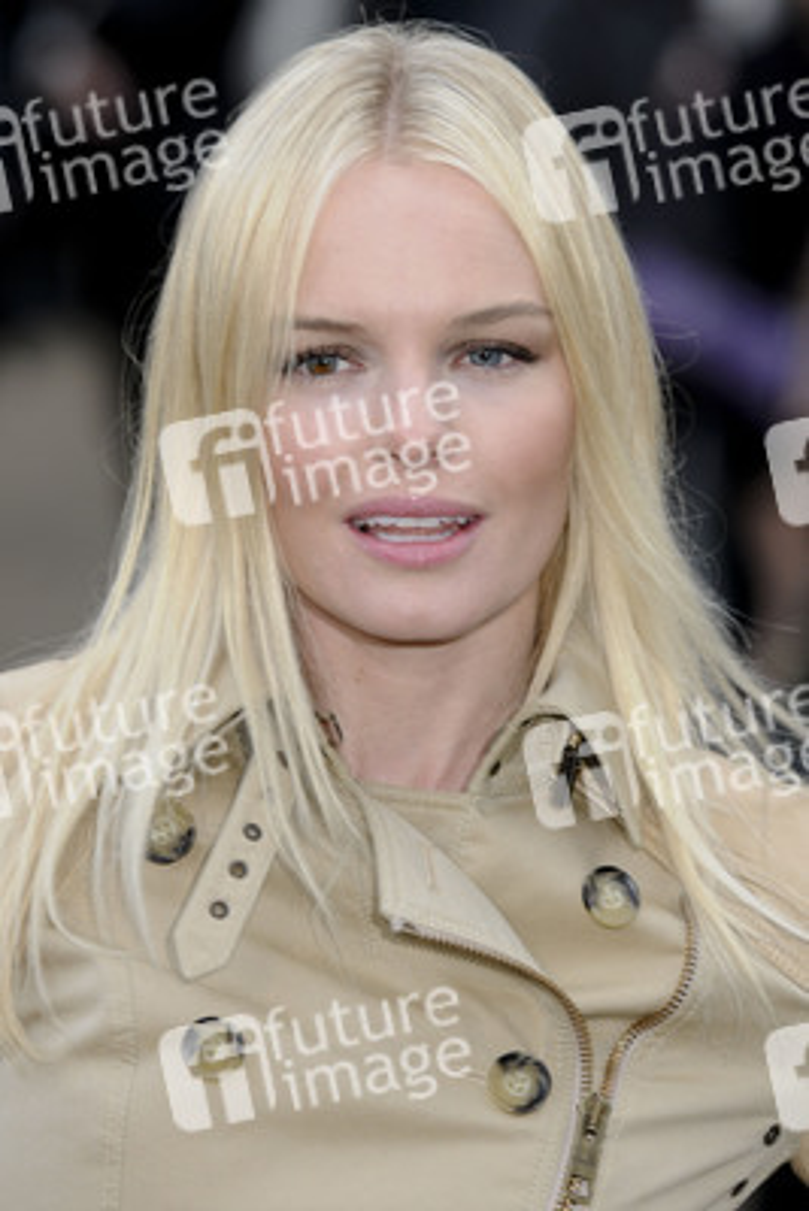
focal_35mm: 232
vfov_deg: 8.9
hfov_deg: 5.9
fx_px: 7830
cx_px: 404
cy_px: 606
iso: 320
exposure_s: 1/160
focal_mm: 155
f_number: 4.5
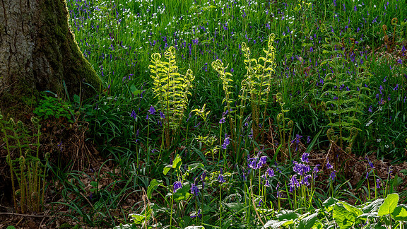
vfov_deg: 15.3
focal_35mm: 79
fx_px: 853
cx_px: 204
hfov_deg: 26.8
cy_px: 129
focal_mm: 36
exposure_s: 1/30
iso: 200
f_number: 7.1
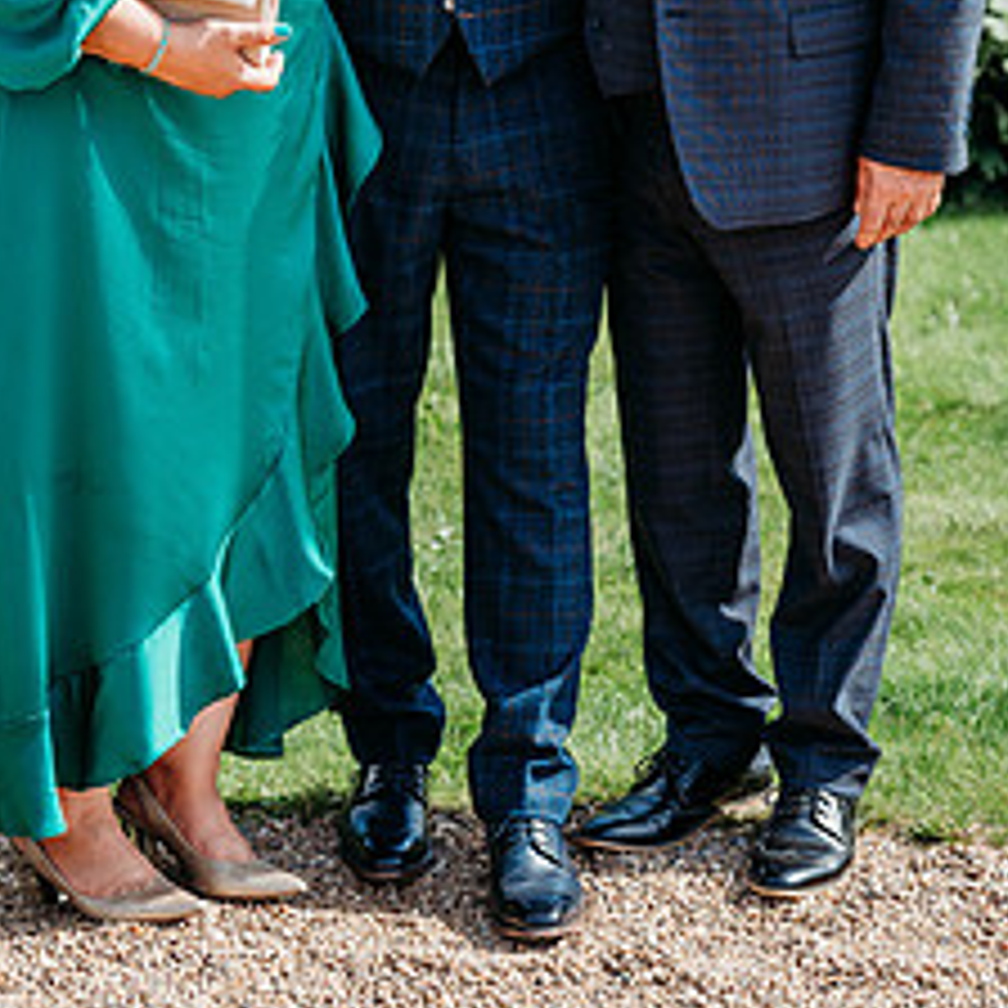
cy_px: 32
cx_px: 457
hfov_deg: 12.0
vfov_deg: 11.9
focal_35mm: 145
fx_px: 4777
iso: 100
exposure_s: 1/400
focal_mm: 85
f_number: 4
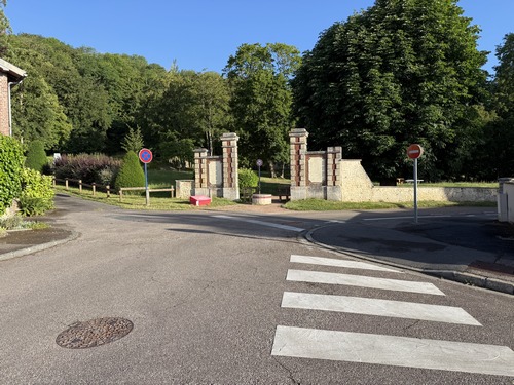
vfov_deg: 56.8
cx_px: 257
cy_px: 192
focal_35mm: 24
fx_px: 356
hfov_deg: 71.6
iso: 80
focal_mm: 6.76
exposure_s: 1/1901
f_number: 1.78
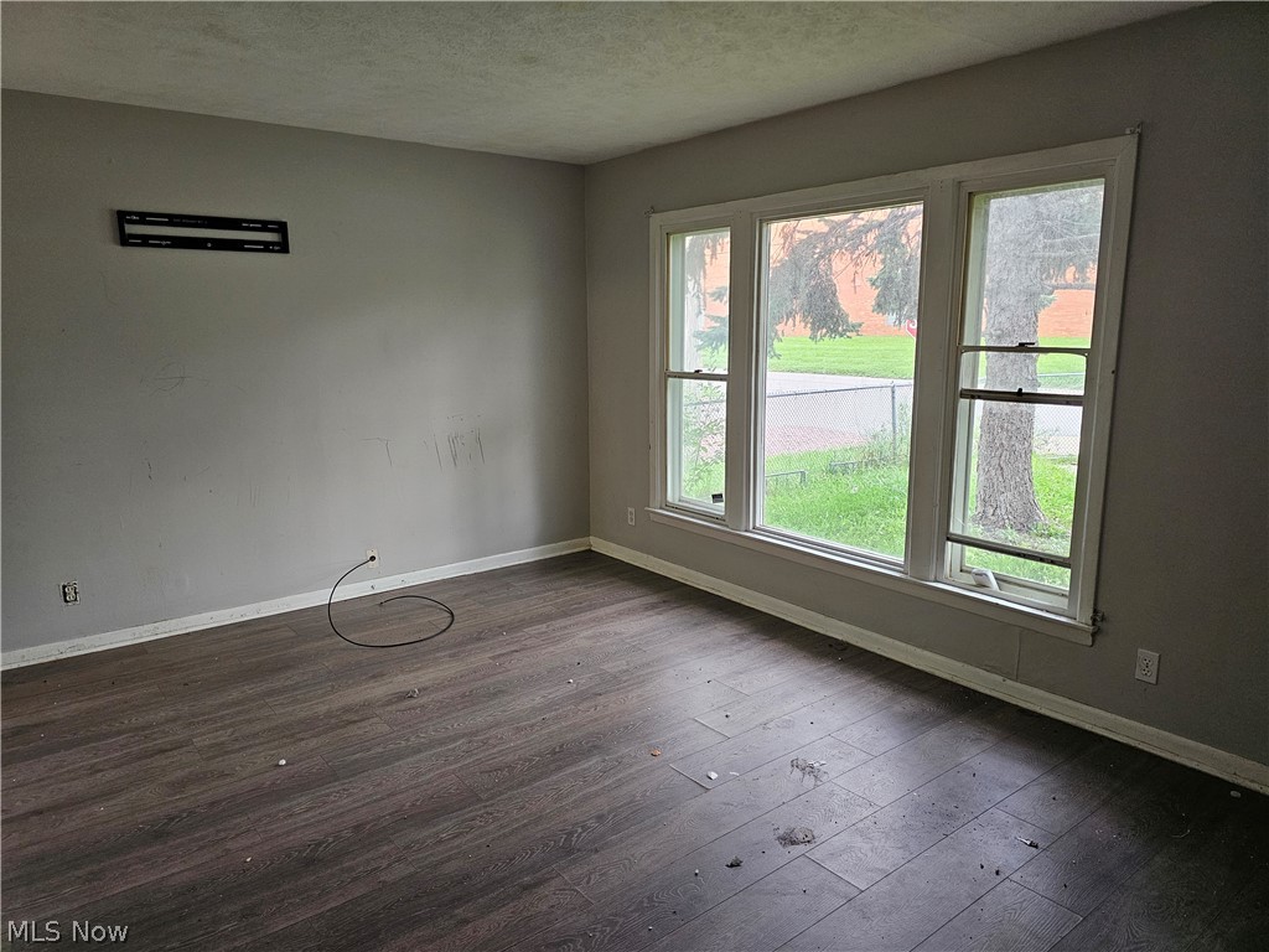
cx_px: 634
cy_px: 476
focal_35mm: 23
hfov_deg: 73.9
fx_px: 843
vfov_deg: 58.9
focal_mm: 6.3
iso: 400
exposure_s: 1/120
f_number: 1.7
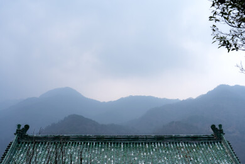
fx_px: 265
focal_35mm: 39
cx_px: 122
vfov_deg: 34.2
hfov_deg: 49.6
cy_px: 82
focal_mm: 39
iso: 500
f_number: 5.6
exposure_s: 1/1600
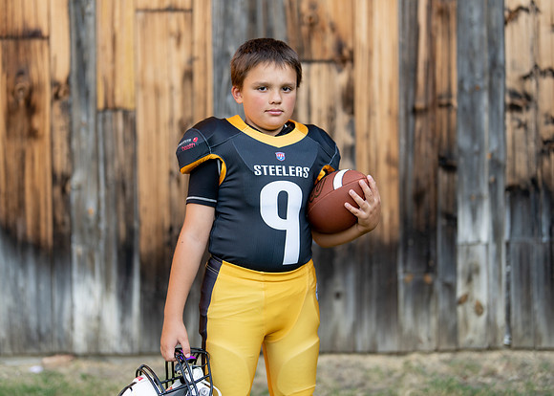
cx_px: 263
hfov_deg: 34.2
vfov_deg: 24.7
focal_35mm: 57
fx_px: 902
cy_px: 184
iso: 100
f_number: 1.2
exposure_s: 1/2000
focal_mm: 50
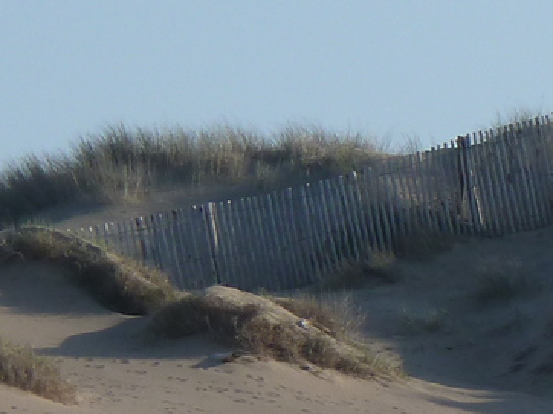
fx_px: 13841
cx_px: 820
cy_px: 414
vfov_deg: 1.7
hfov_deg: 2.3
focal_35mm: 867
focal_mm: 32.1
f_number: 5.6
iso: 80
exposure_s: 1/500
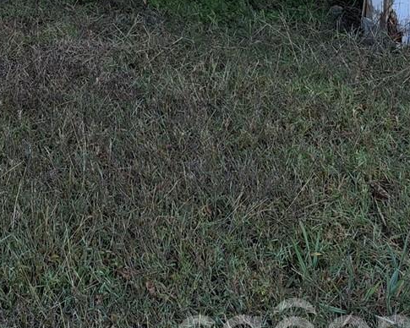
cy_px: -248
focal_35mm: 99
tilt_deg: -7.4
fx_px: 1201
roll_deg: -0.6
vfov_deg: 14.0
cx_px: -181
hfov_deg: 17.6
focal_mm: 6.93
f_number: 1.8
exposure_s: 1/754
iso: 80
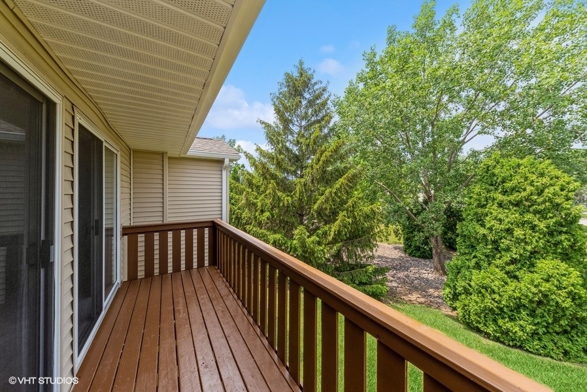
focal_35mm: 12
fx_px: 196
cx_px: 294
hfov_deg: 112.6
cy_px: 196
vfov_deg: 90.1
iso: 200
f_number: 9
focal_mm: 12
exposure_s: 1/125
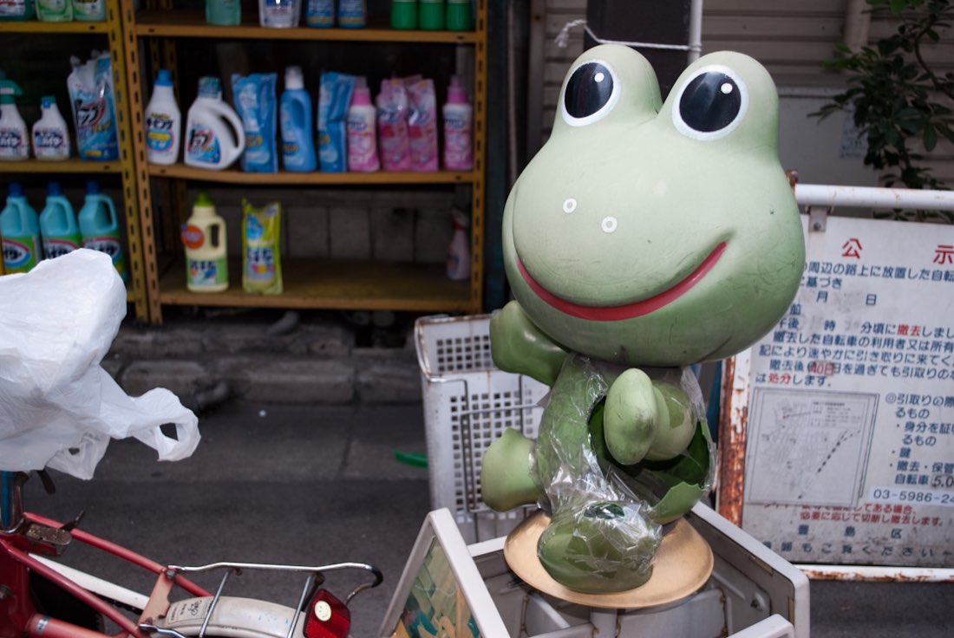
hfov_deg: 49.5
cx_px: 477
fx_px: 1035
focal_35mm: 39
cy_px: 319
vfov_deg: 34.3
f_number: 4.5
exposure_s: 1/125
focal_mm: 26
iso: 180
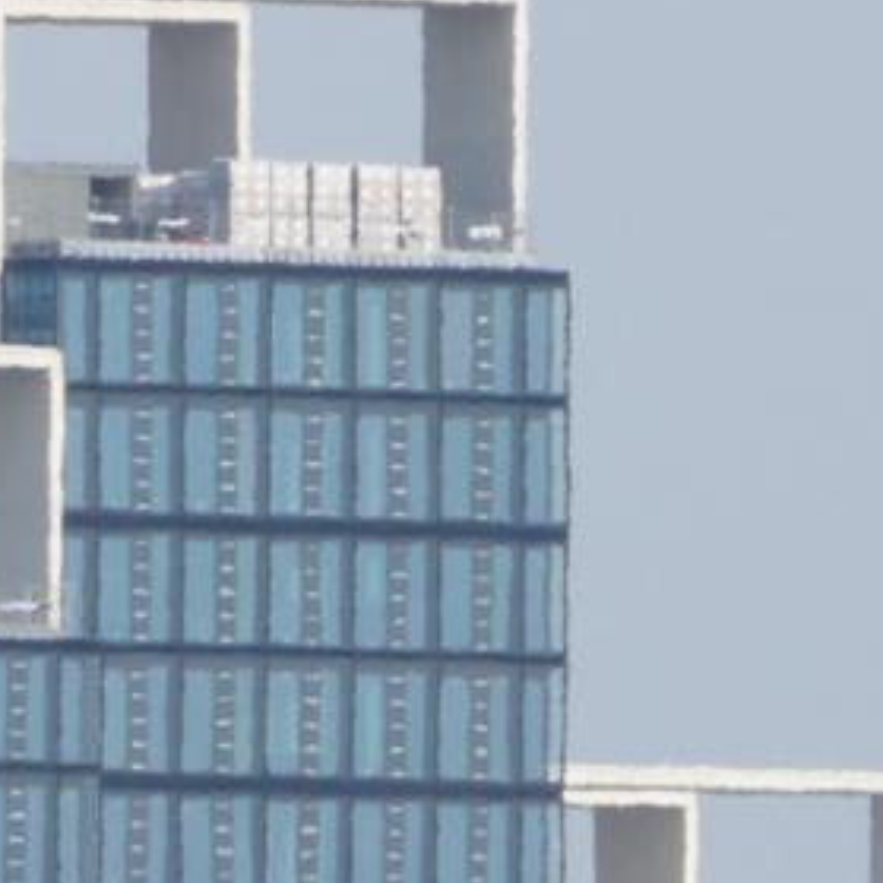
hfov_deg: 0.9
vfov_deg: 0.9
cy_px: 592
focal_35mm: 1895
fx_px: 54689
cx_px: -146
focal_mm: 104.7
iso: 80
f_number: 8
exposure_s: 1/160
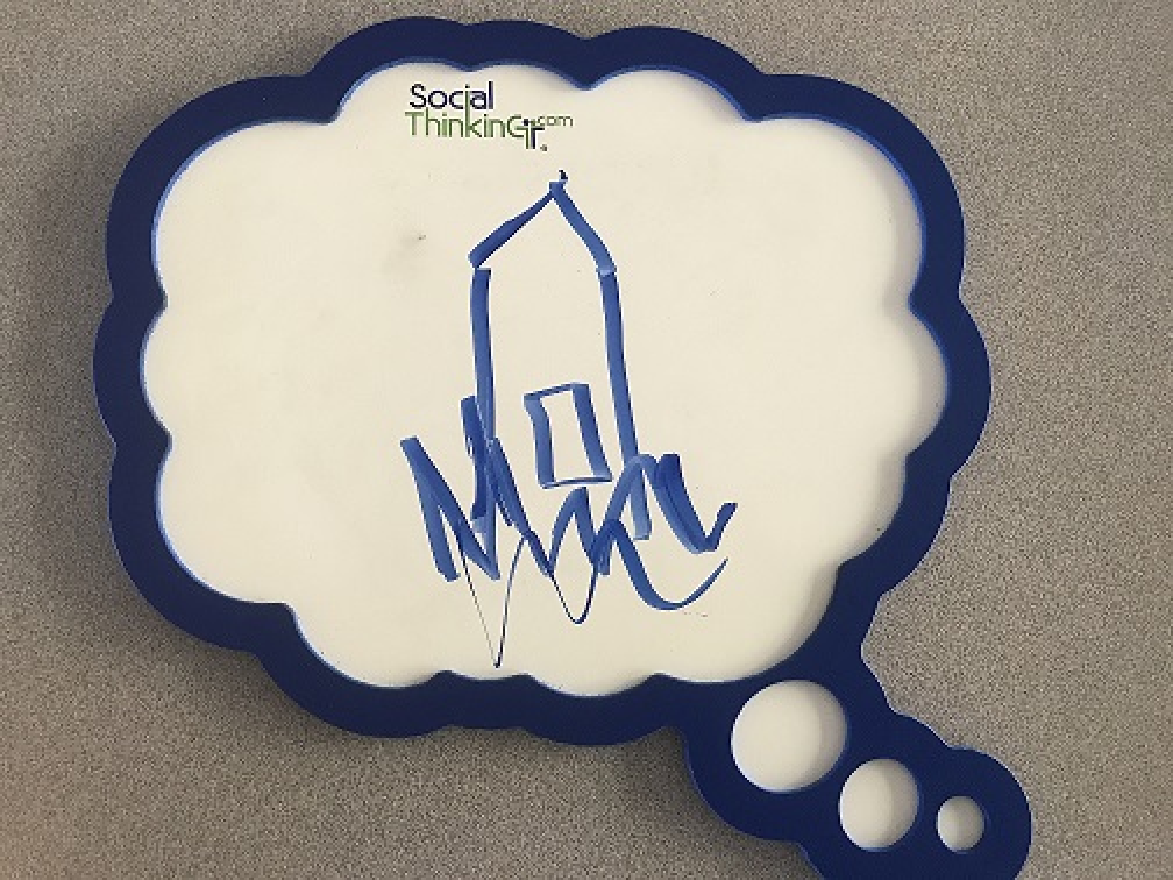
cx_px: 586
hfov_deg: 63.4
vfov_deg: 49.7
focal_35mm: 28
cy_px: 440
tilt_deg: -80.2
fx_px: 949
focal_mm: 3.99
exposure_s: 1/15
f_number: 1.8
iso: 50
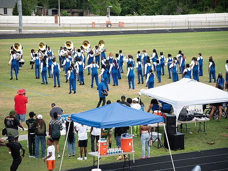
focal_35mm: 120
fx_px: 790
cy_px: 85
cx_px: 111
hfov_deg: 16.4
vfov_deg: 12.3
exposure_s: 1/200
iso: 400
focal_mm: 110
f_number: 4
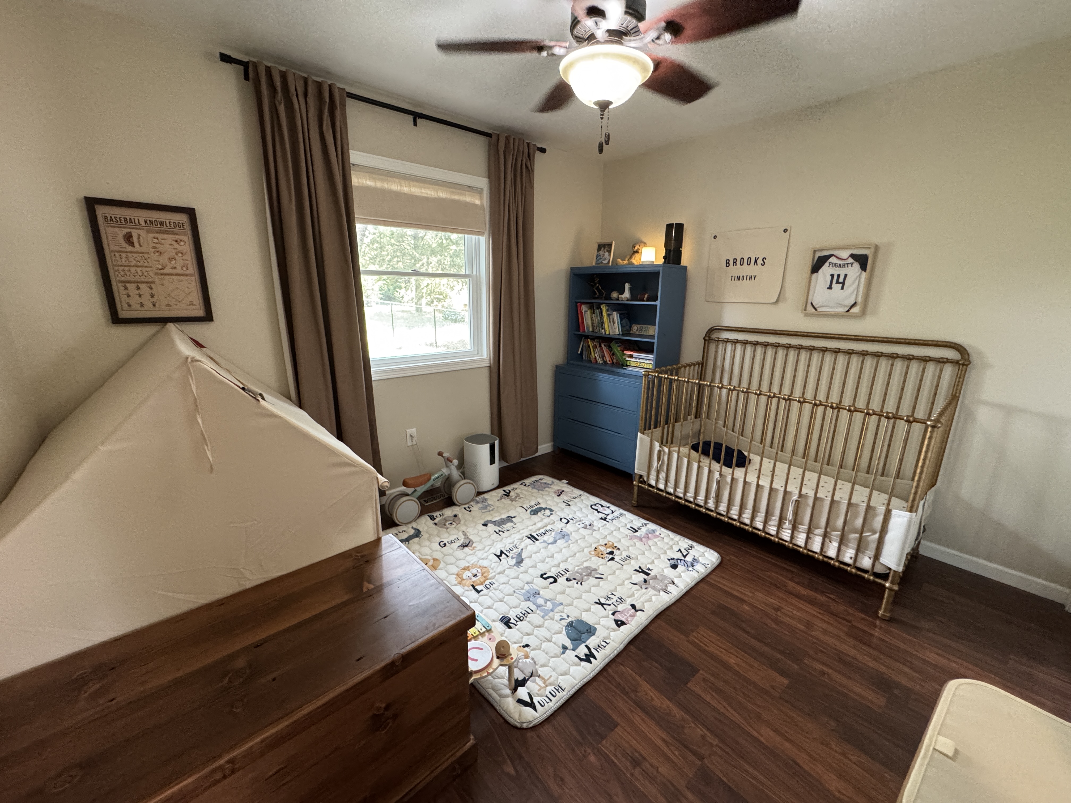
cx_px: 536
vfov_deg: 85.7
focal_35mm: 14
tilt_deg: -14.8
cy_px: 402
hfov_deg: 102.1
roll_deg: -1.3
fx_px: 433
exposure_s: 1/60
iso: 500
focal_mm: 2.22
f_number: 2.2
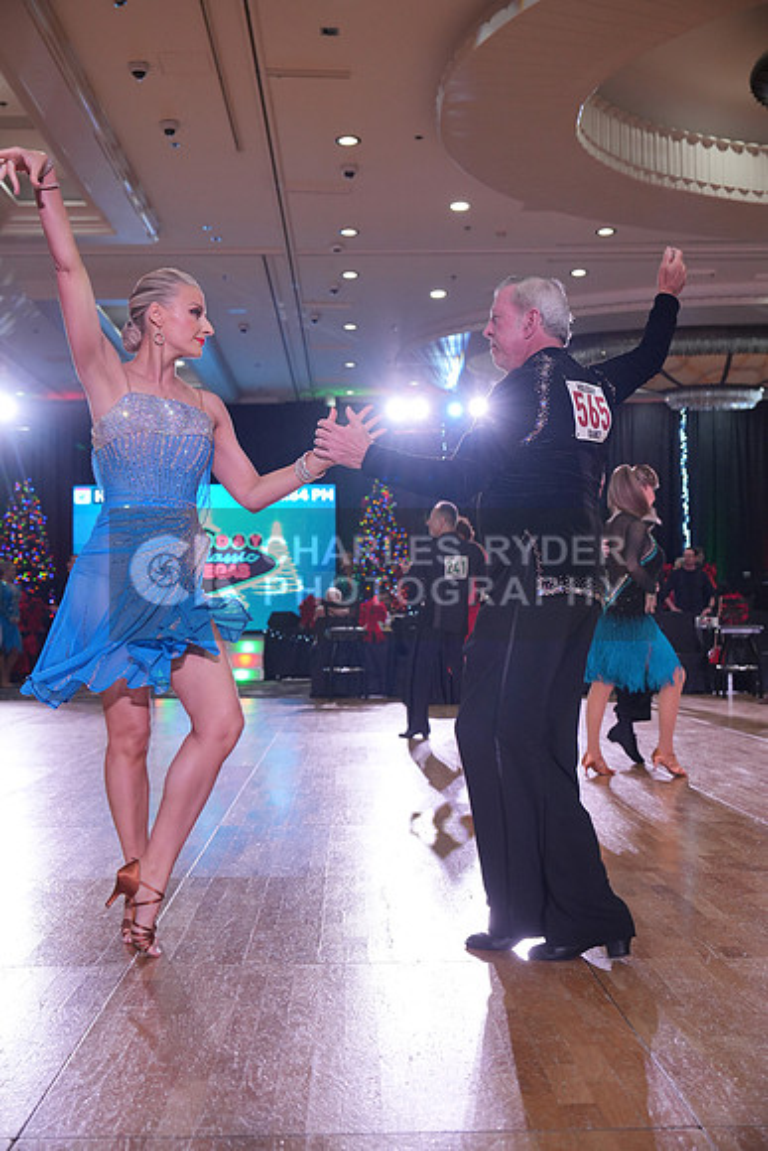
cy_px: 576
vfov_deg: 46.4
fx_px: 1343
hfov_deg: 31.9
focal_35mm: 42
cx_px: 384
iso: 1600
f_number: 4
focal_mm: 42
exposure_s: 1/500
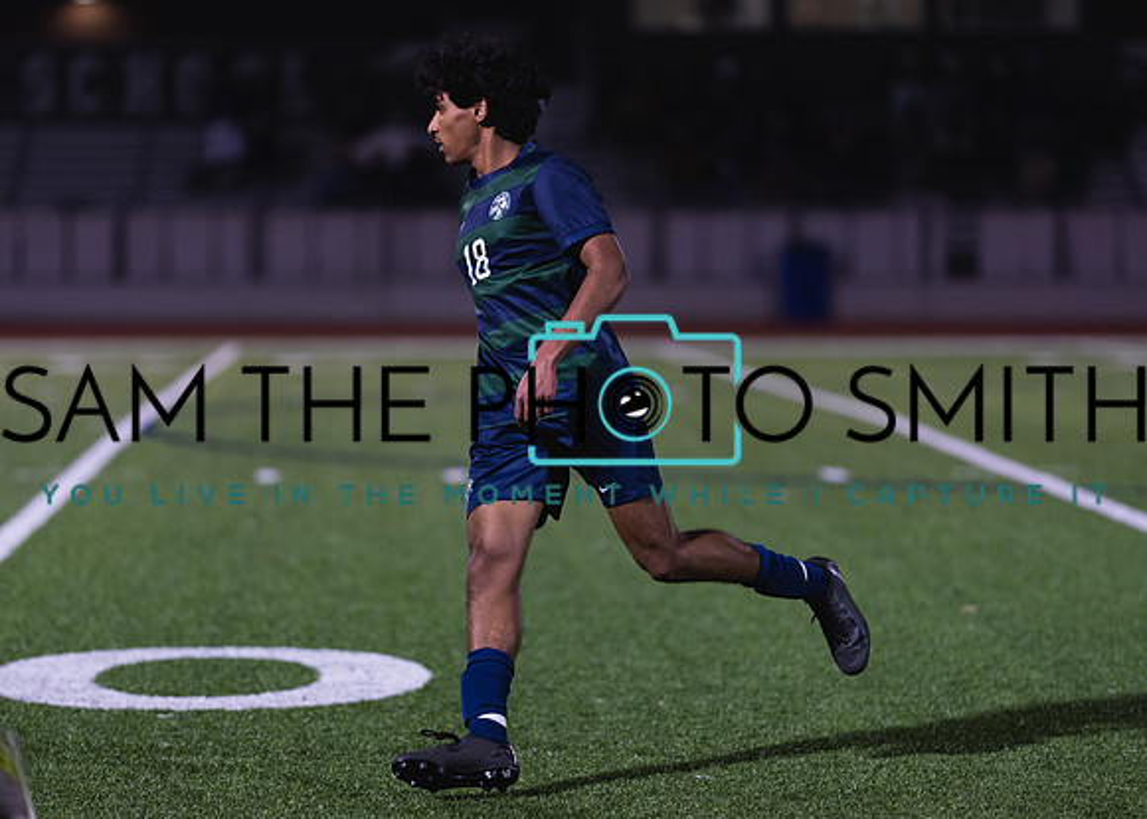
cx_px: 518
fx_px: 5239
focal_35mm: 161
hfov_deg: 12.5
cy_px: 436
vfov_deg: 8.9
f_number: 1.8
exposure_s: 1/1000
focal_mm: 135
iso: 1250
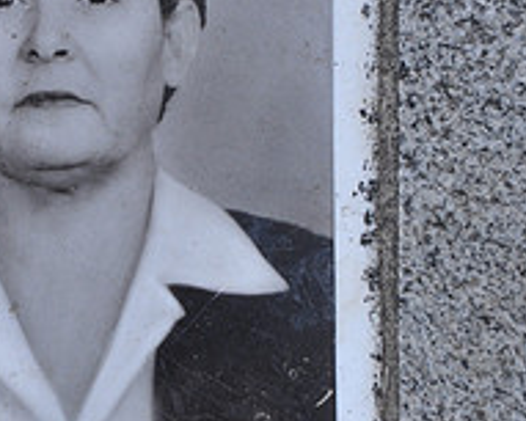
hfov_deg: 7.8
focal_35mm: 248
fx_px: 3863
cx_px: 80
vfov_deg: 6.2
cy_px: 169
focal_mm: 58
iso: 280
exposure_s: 1/125
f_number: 5.6
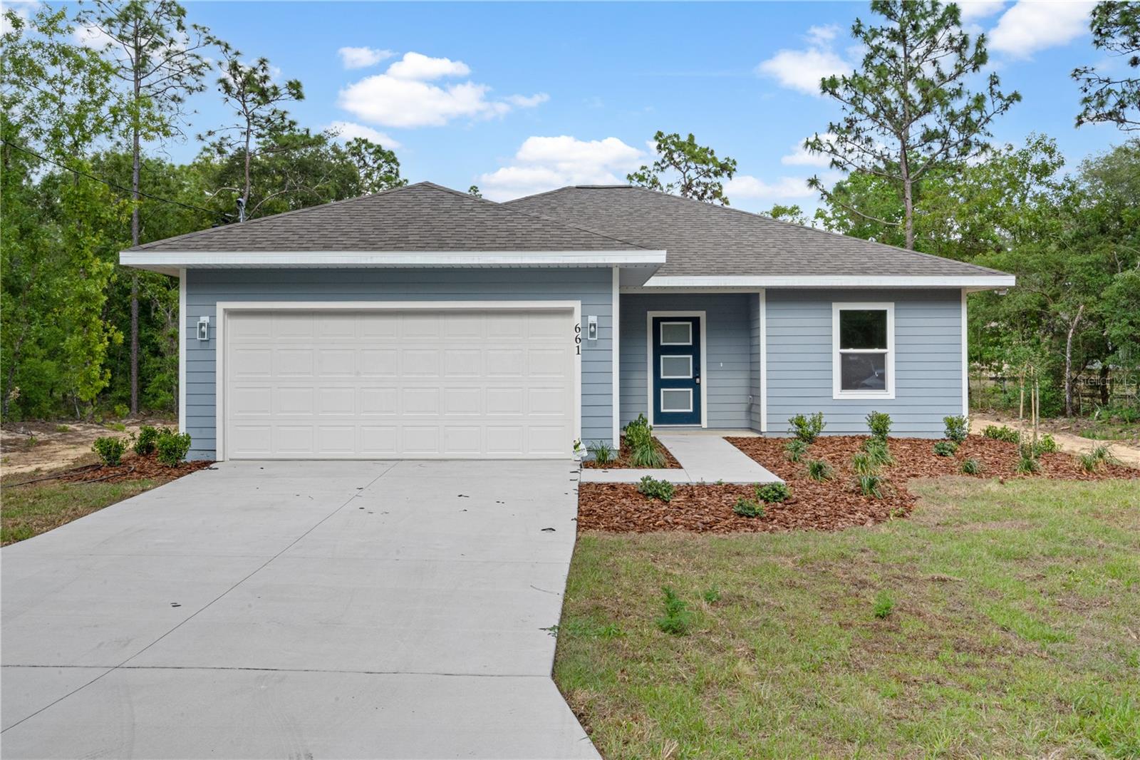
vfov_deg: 37.8
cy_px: 380
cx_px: 570
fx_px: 1108
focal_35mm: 35
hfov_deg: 54.4
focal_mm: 35
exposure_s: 1/80
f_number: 22
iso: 1600
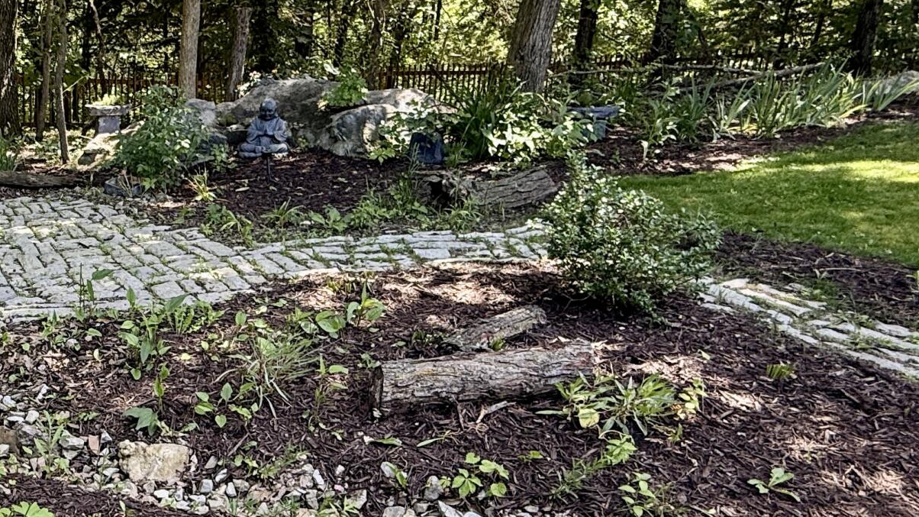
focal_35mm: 38
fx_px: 926
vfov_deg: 31.1
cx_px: 33
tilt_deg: -16.8
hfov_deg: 45.8
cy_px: 296
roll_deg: +1.0
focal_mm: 2.22
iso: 50
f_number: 2.2
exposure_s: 1/111
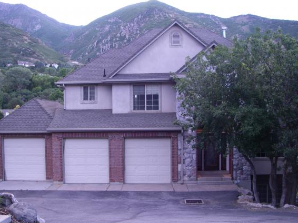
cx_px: 144
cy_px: 116
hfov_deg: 43.9
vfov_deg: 33.6
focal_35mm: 43
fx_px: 370
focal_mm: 6.3
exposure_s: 1/60
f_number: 3.3
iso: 80
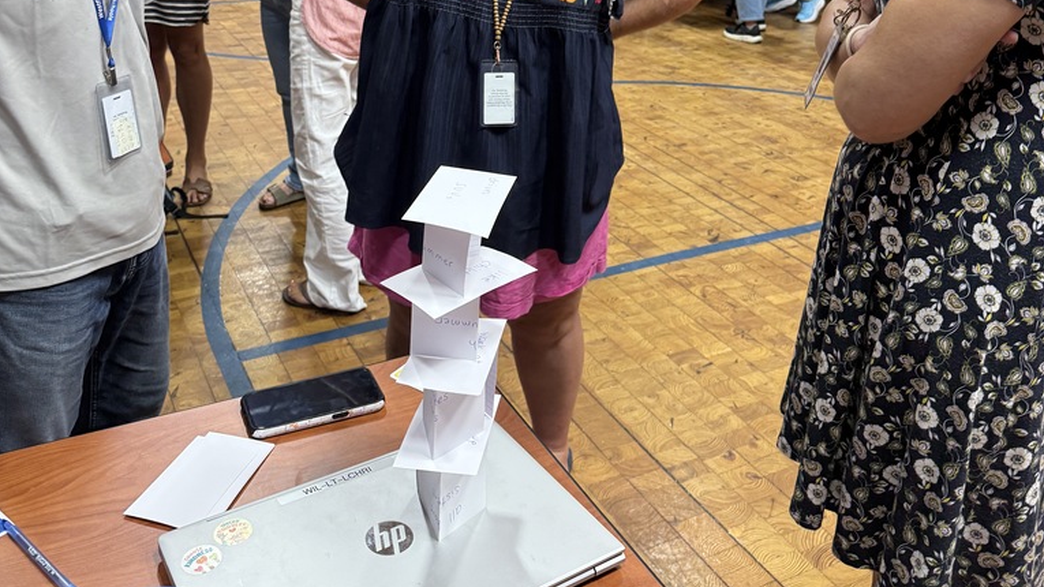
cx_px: 521
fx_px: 969
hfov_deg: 56.6
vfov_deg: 31.9
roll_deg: -3.7
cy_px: 45
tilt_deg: -11.4
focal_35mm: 35
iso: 200
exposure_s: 1/60
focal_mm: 6.76
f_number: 1.78
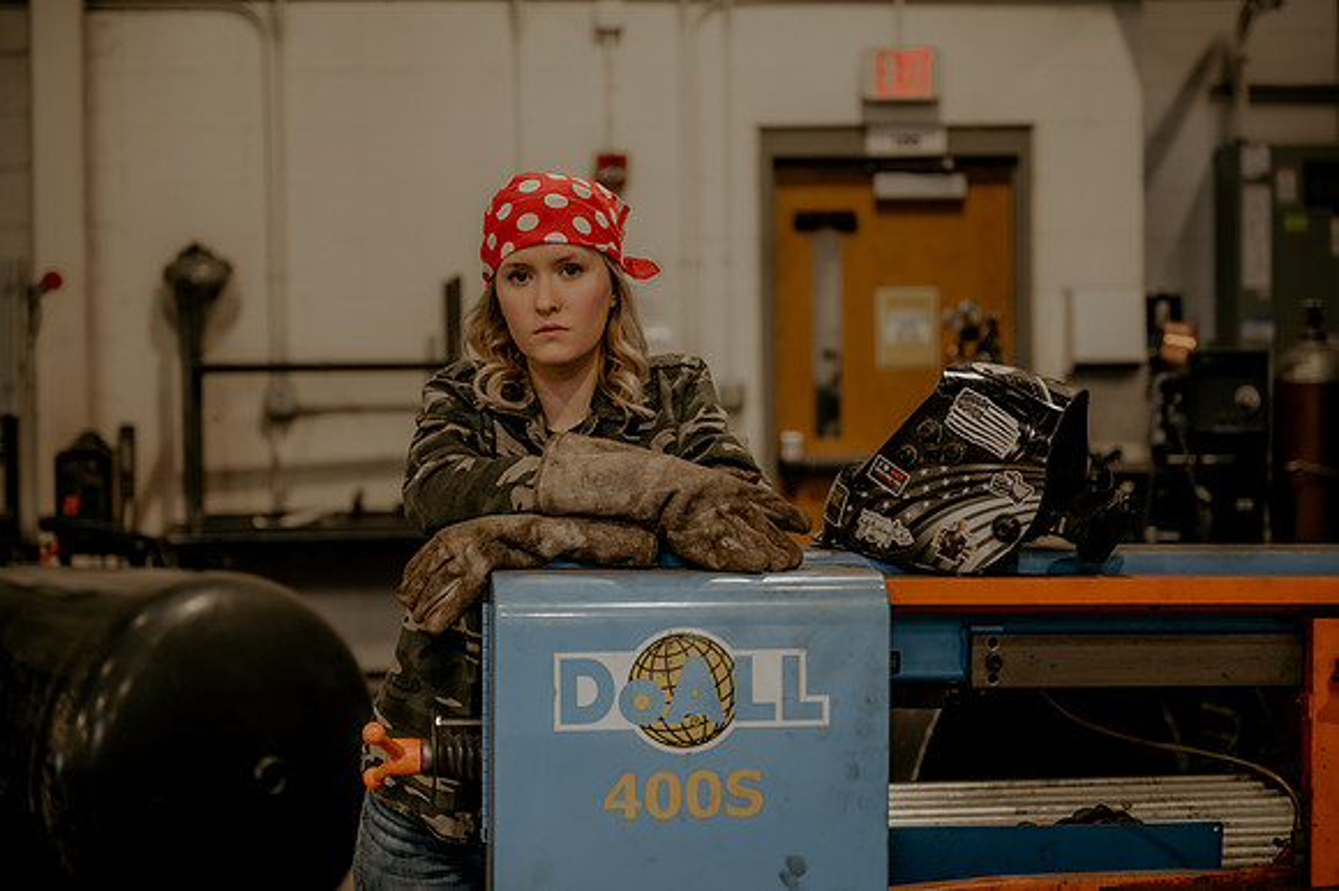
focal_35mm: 70
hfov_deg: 28.9
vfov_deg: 19.4
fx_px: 2602
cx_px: 670
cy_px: 446
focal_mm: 70
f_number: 2.8
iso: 500
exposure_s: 1/160
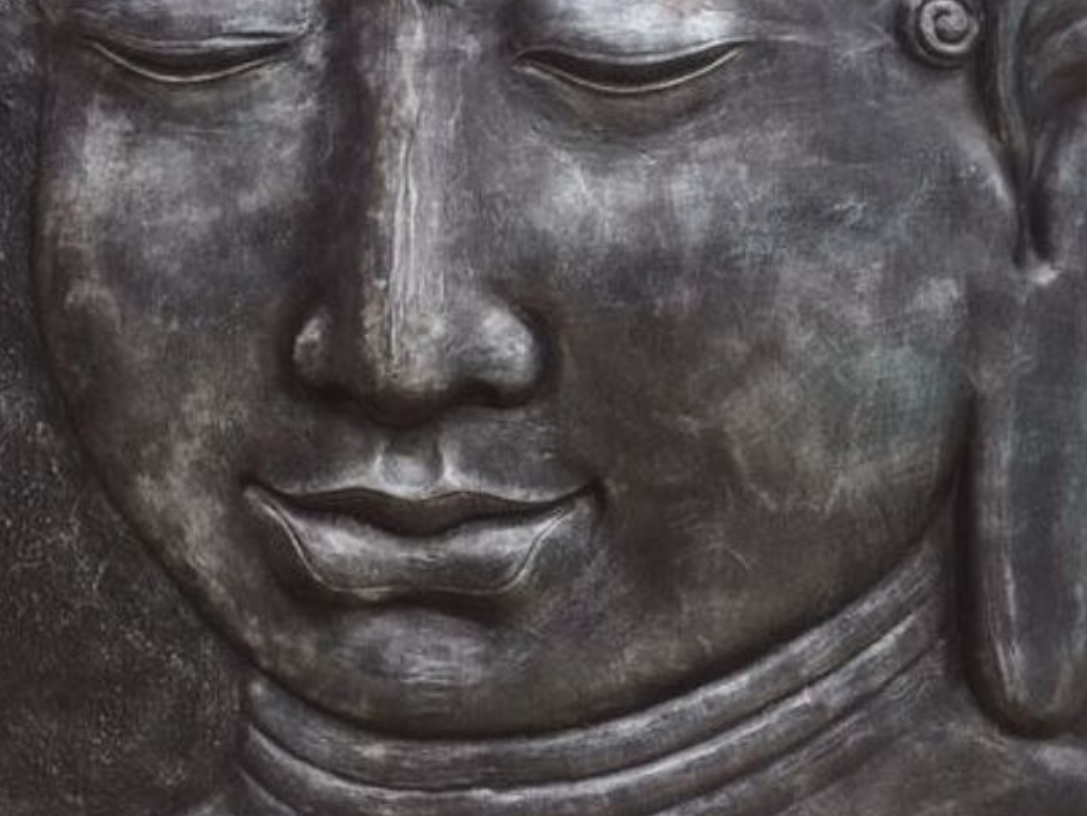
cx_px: 573
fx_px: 1445
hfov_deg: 41.2
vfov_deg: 31.4
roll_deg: -2.0
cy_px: 292
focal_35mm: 46
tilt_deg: -0.2
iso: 32
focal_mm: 4.15
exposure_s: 1/50
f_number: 2.2
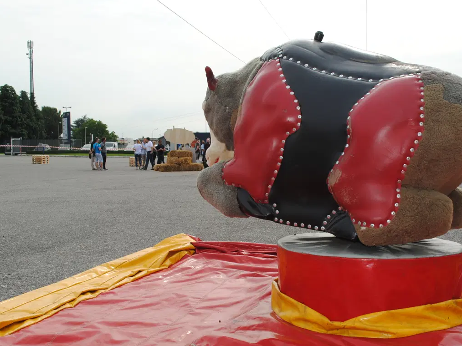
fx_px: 547
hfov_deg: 45.8
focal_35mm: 41
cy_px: 179
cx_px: 247
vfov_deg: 35.1
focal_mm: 24
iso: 100
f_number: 8
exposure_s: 1/200
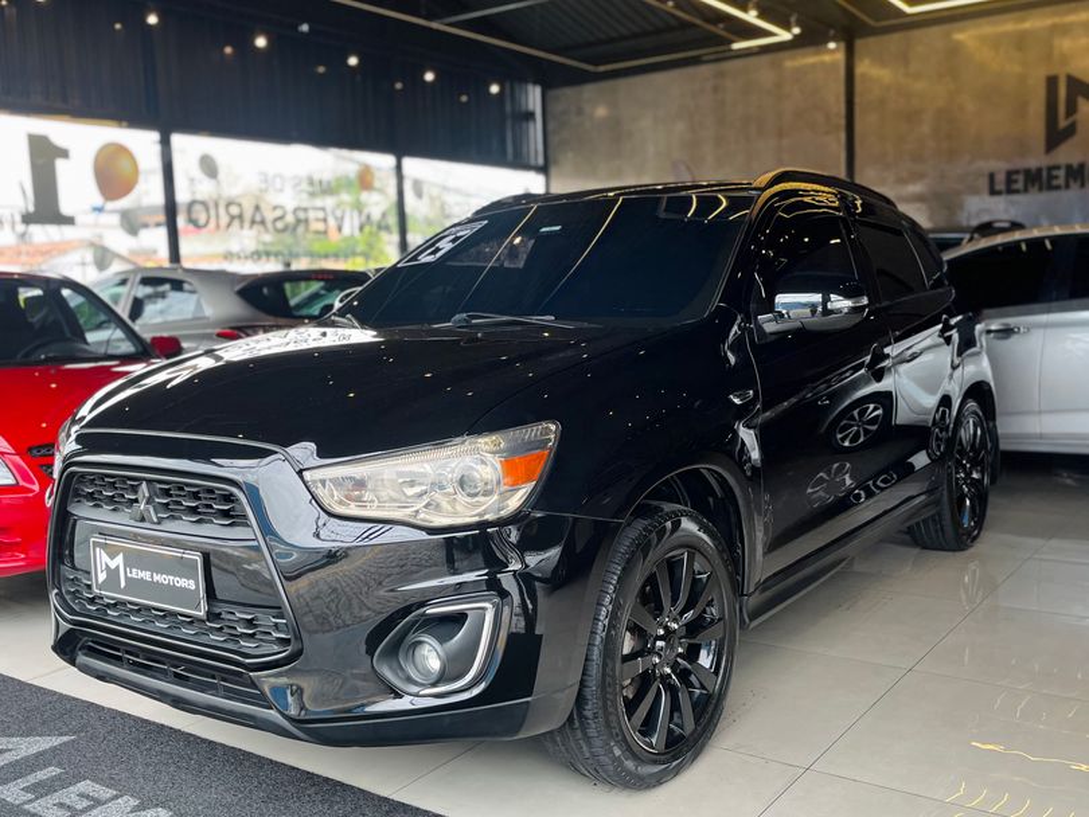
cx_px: 544
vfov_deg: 53.1
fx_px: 818
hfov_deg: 67.3
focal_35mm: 26
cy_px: 408
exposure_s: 1/120
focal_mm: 5.1
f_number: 1.6
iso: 40
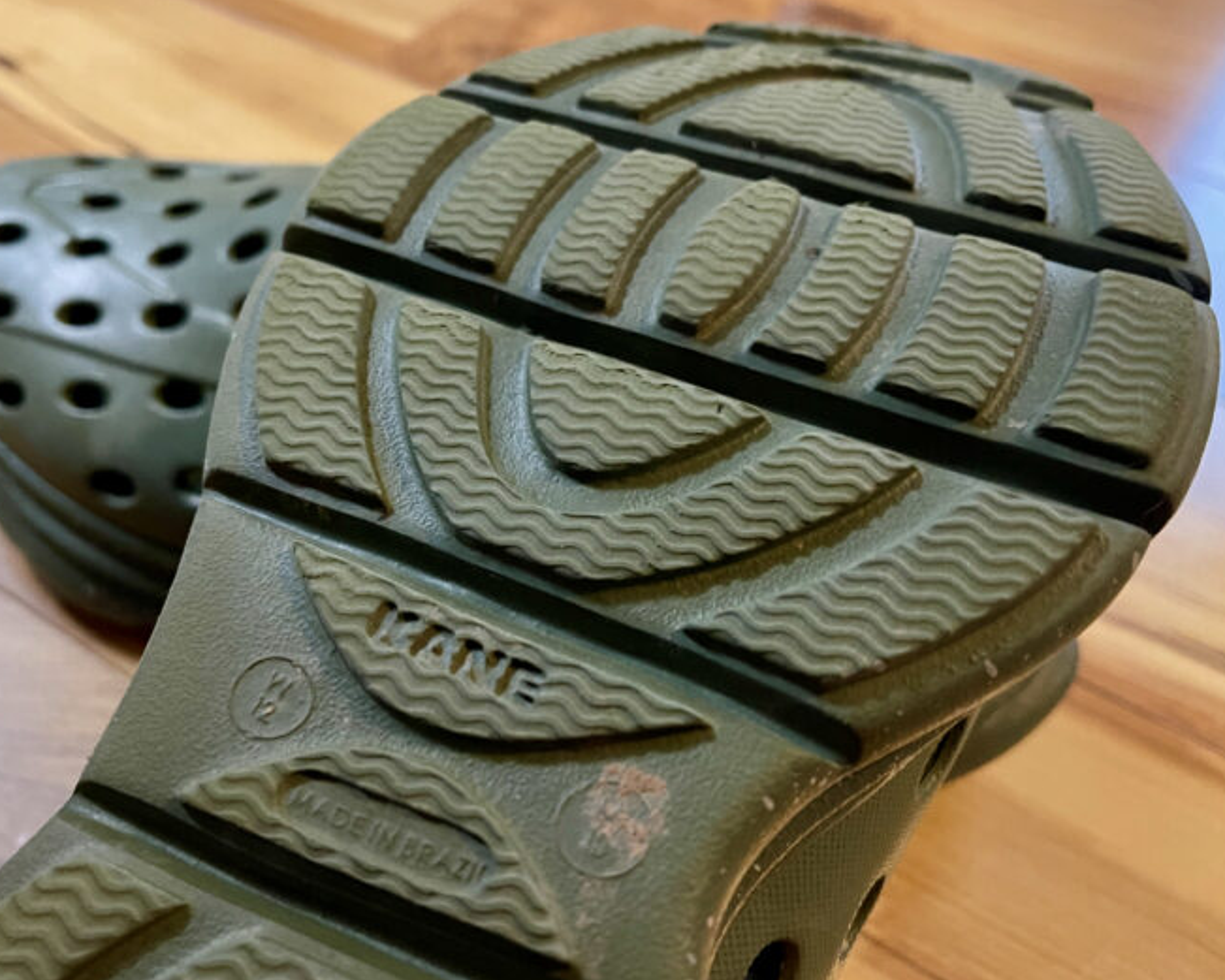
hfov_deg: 58.6
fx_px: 1088
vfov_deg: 48.5
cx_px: 531
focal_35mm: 30
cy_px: 465
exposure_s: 1/30
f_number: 1.6
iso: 640
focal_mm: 5.1
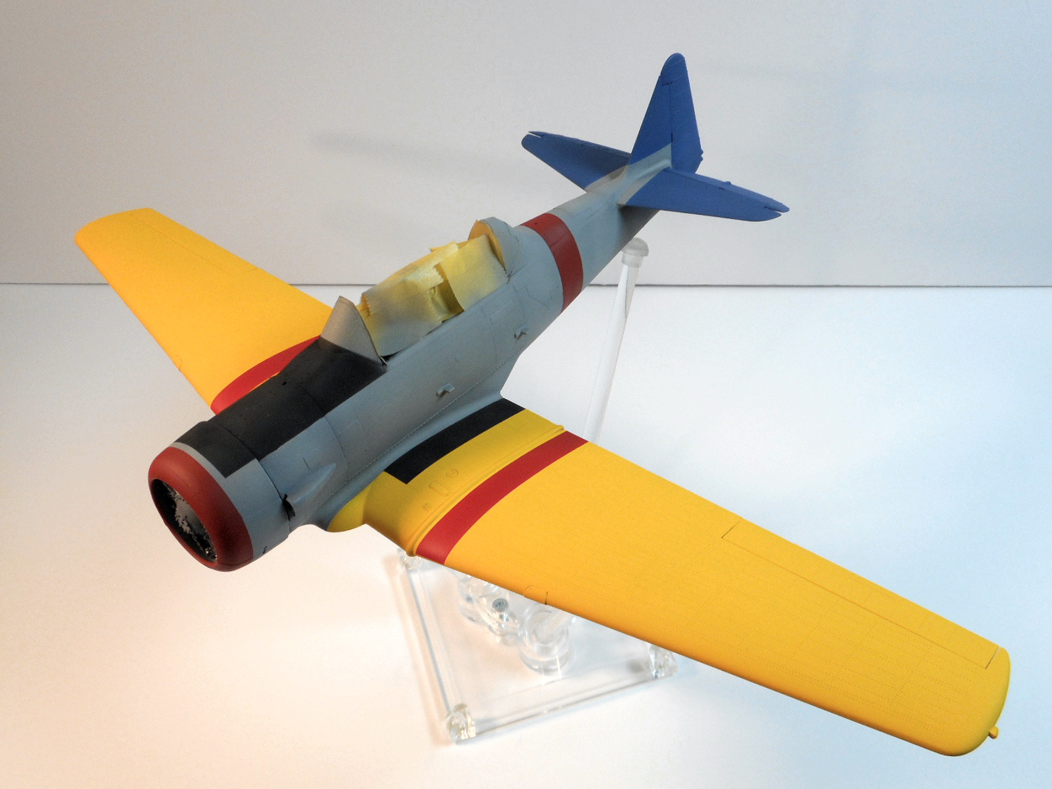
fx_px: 1033
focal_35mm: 34
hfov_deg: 54.0
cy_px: 394
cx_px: 526
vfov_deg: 41.8
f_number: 4.2
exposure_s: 1/30
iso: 110
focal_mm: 6
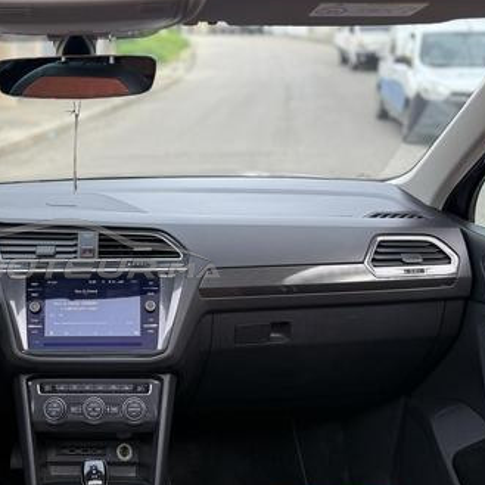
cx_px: 90
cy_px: 248
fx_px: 666
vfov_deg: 40.0
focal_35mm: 42
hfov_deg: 38.4
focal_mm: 6.76
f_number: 1.78
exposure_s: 1/339
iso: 80
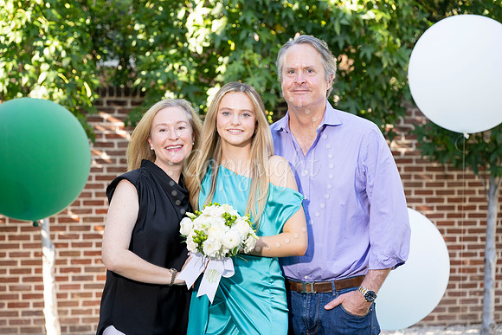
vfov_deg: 12.5
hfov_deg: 18.6
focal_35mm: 110
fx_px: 1534
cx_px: 251
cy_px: 168
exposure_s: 1/200
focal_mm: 110
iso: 400
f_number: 5.6
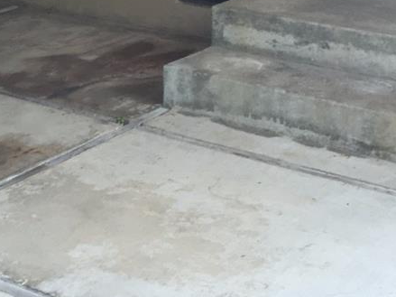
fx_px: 1132
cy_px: -171
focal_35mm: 99
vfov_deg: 13.9
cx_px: 36
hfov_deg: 19.5
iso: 40
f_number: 2.2
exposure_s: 1/120
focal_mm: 4.15
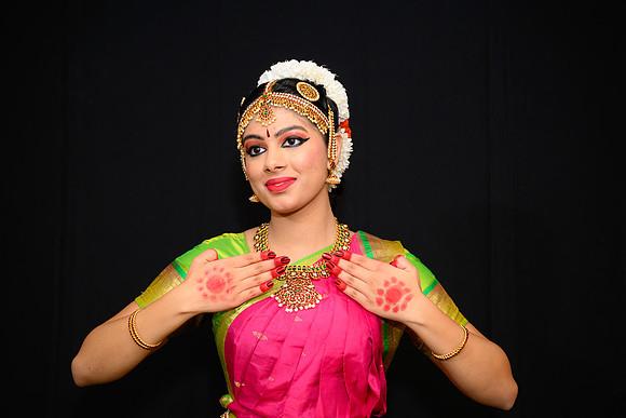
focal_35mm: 58
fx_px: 1009
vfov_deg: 23.4
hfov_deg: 34.5
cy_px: 209
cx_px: 313
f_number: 5
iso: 1000
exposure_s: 1/125
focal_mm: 58
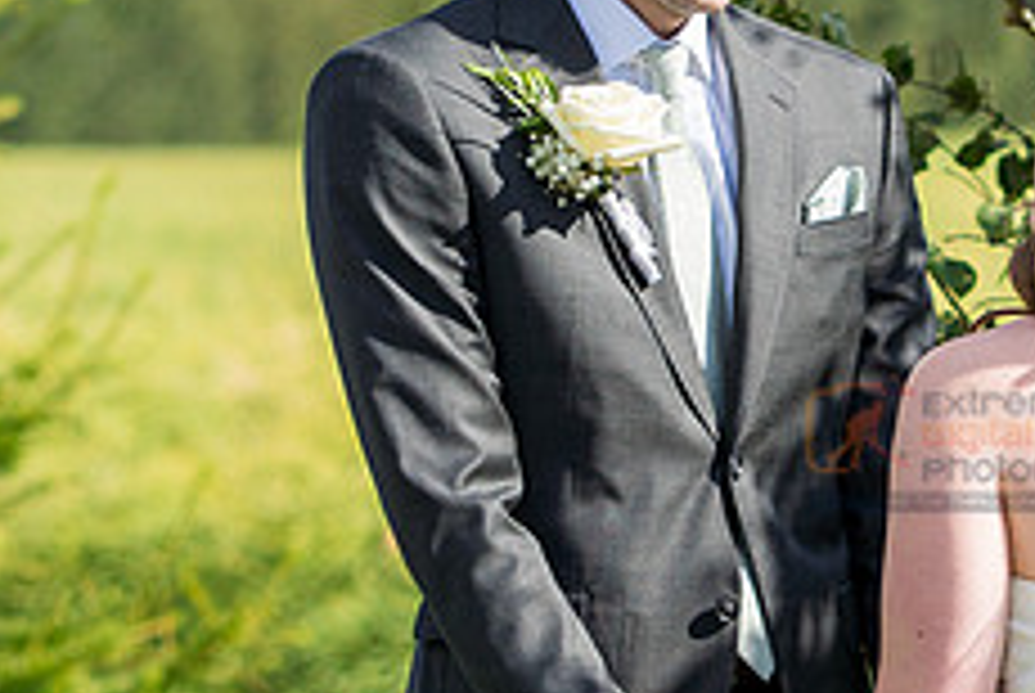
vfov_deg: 4.1
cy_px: 242
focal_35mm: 335
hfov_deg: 6.1
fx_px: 9643
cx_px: 899
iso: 250
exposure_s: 1/3200
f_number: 2.8
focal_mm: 85
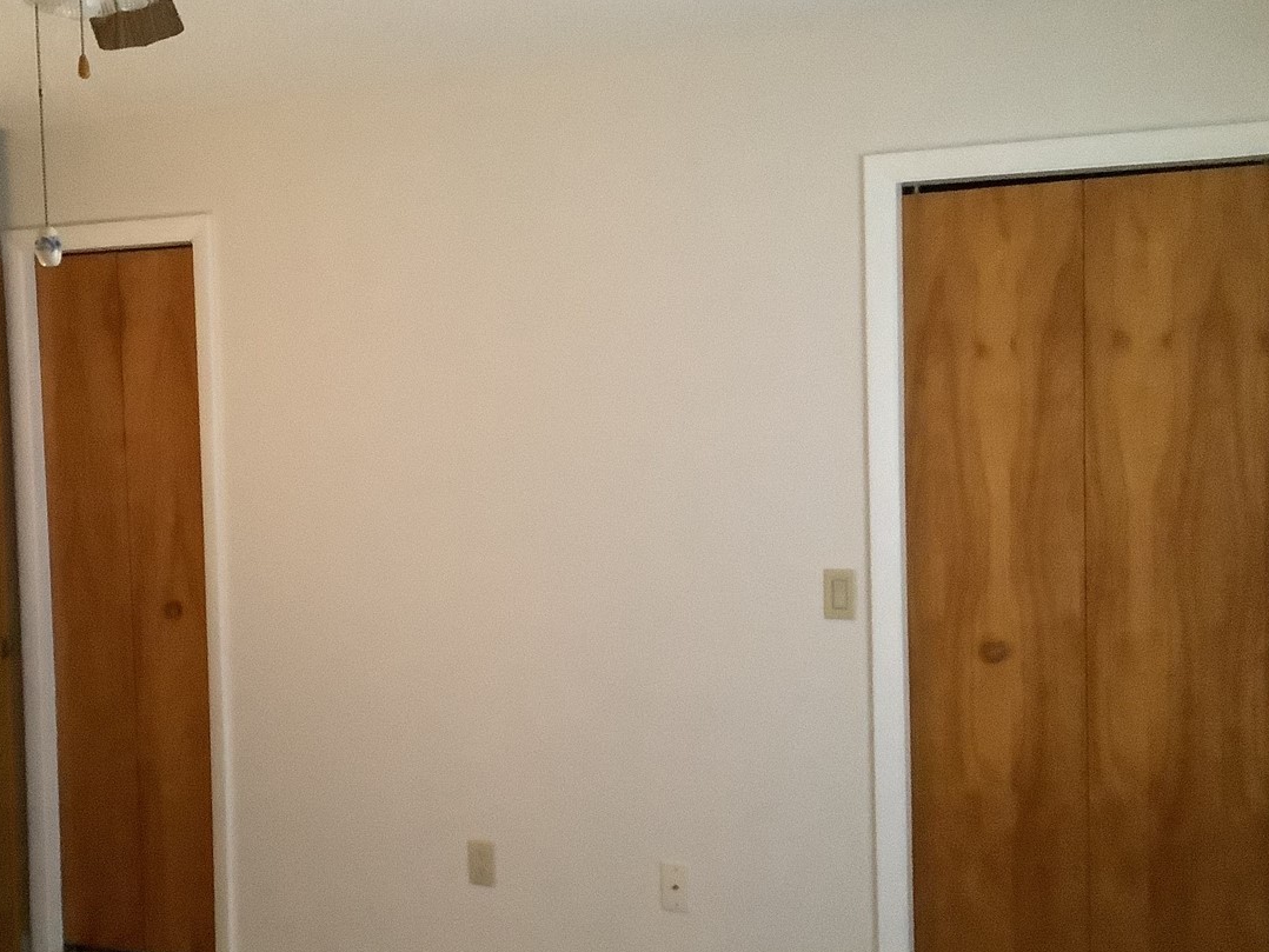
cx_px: 458
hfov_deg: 40.9
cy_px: 517
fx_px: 1687
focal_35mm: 46
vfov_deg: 31.5
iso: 640
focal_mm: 3.3
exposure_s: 1/30
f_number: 2.4
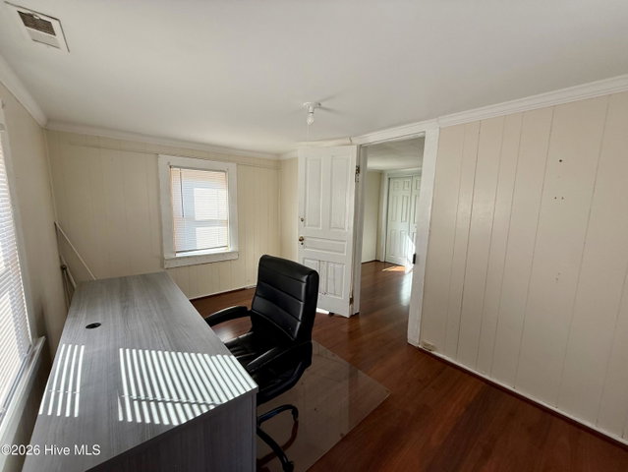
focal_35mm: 14
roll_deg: +0.8
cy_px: 236
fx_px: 254
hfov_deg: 102.0
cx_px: 314
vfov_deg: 85.7
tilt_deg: -5.3
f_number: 2.2
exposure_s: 1/99
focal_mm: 2.22
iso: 125
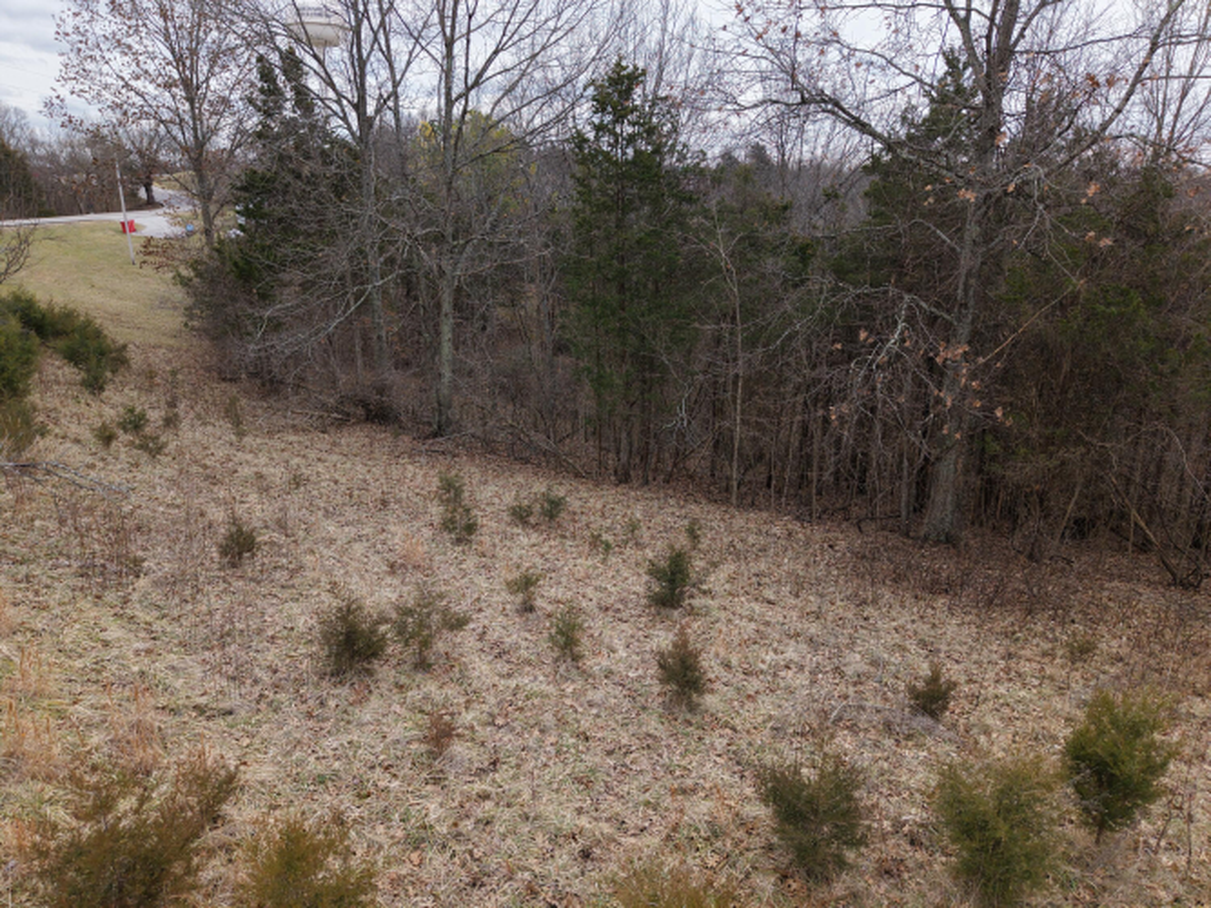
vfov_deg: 56.8
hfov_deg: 71.6
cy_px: 454
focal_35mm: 24
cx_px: 606
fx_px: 839
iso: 100
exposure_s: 1/40
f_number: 1.8
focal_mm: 8.67
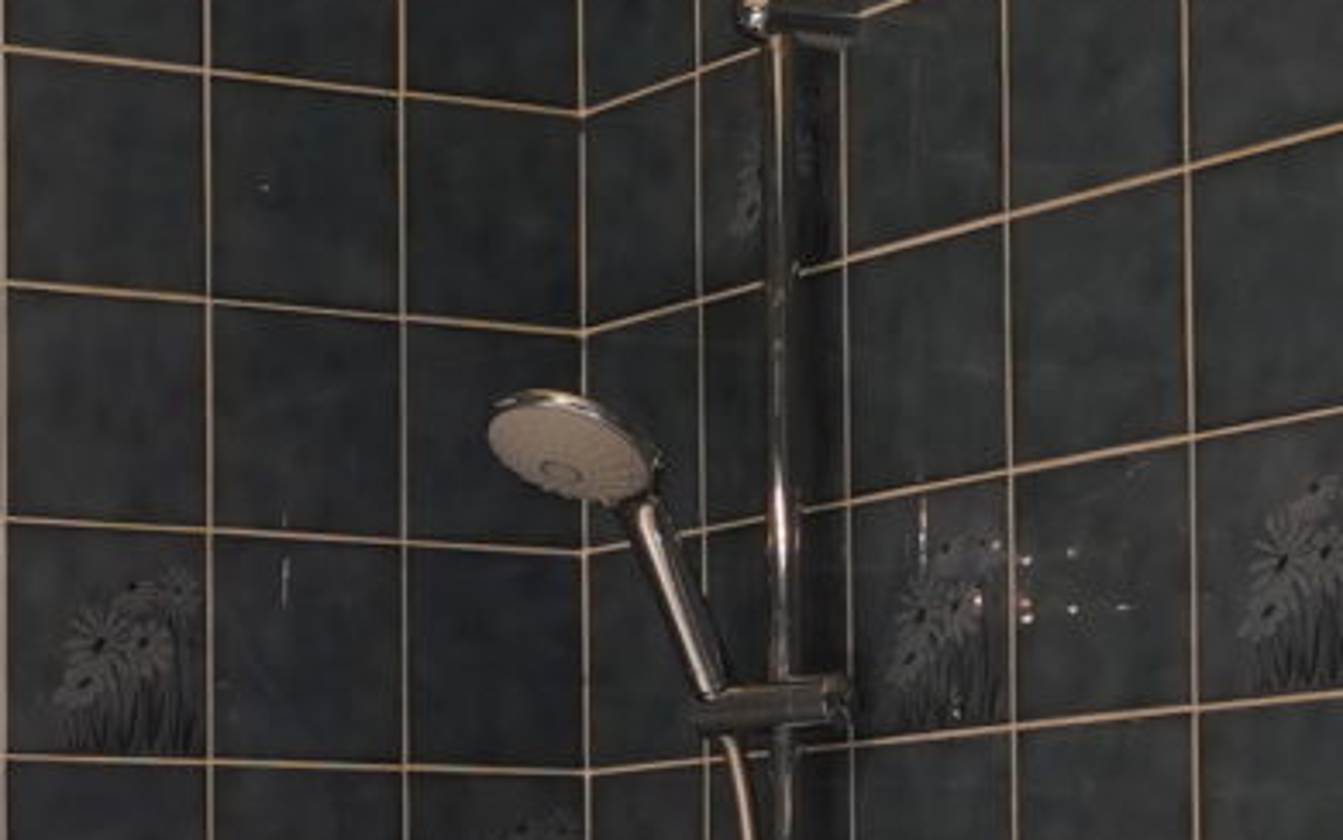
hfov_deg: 18.7
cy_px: 1041
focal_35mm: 107
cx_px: -117
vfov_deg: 11.9
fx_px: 3917
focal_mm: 16
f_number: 8
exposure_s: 1/1.25
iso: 400
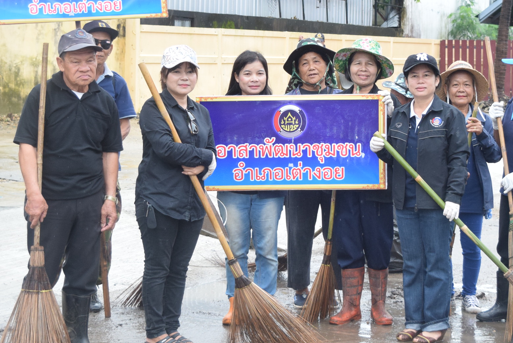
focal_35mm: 92
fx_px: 1312
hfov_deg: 22.1
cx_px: 303
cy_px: 166
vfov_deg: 14.9
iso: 800
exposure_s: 1/640
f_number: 4.5
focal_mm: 32
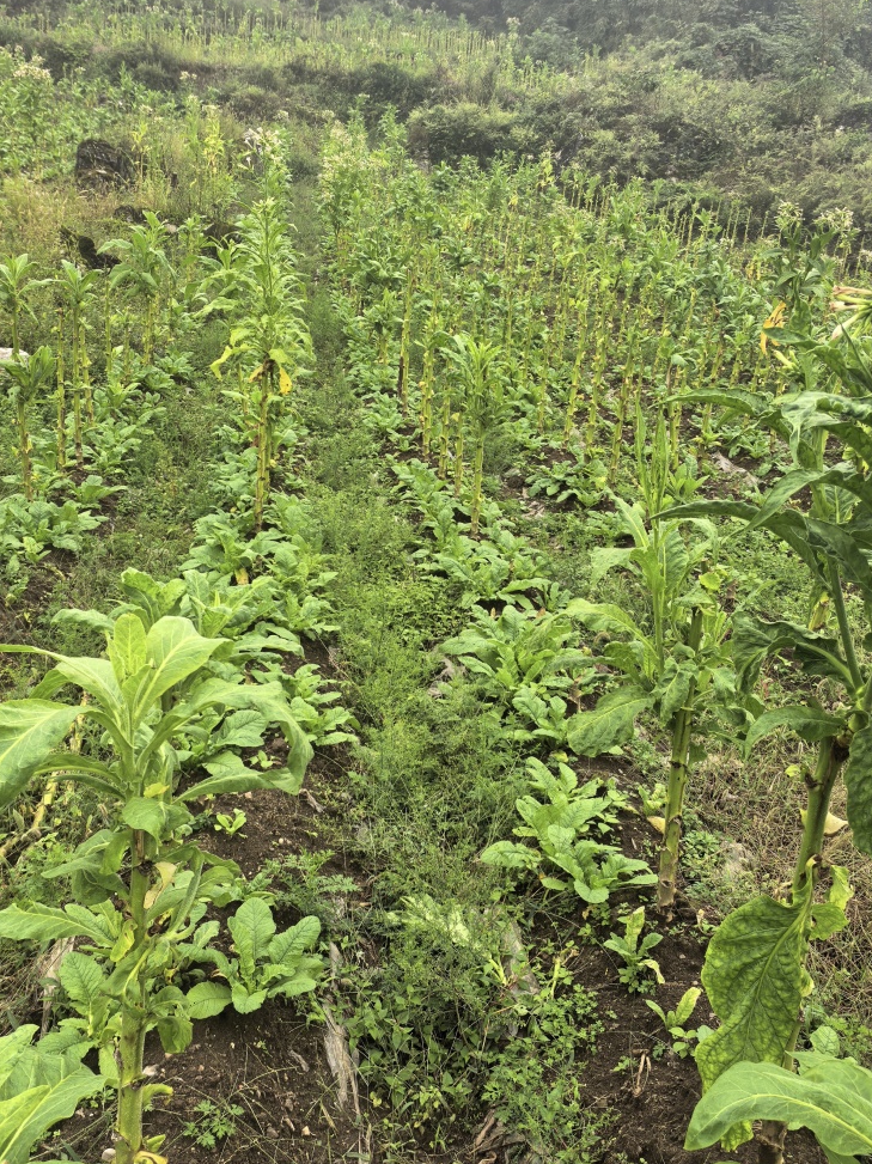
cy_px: 582
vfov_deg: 54.0
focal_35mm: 34
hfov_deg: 41.8
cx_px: 433
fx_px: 1143
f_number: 2
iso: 50
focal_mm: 5.75
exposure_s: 1/163
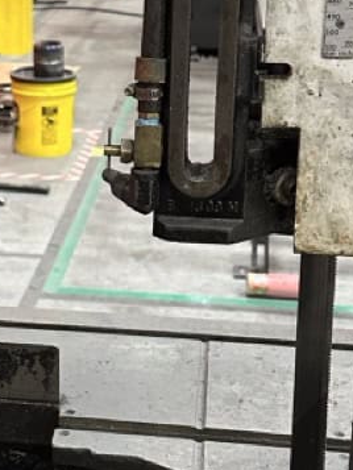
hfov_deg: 16.9
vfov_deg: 22.6
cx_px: 22
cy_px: 138
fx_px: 1169
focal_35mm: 86
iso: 250
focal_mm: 6.9
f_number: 1.8
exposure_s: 1/60
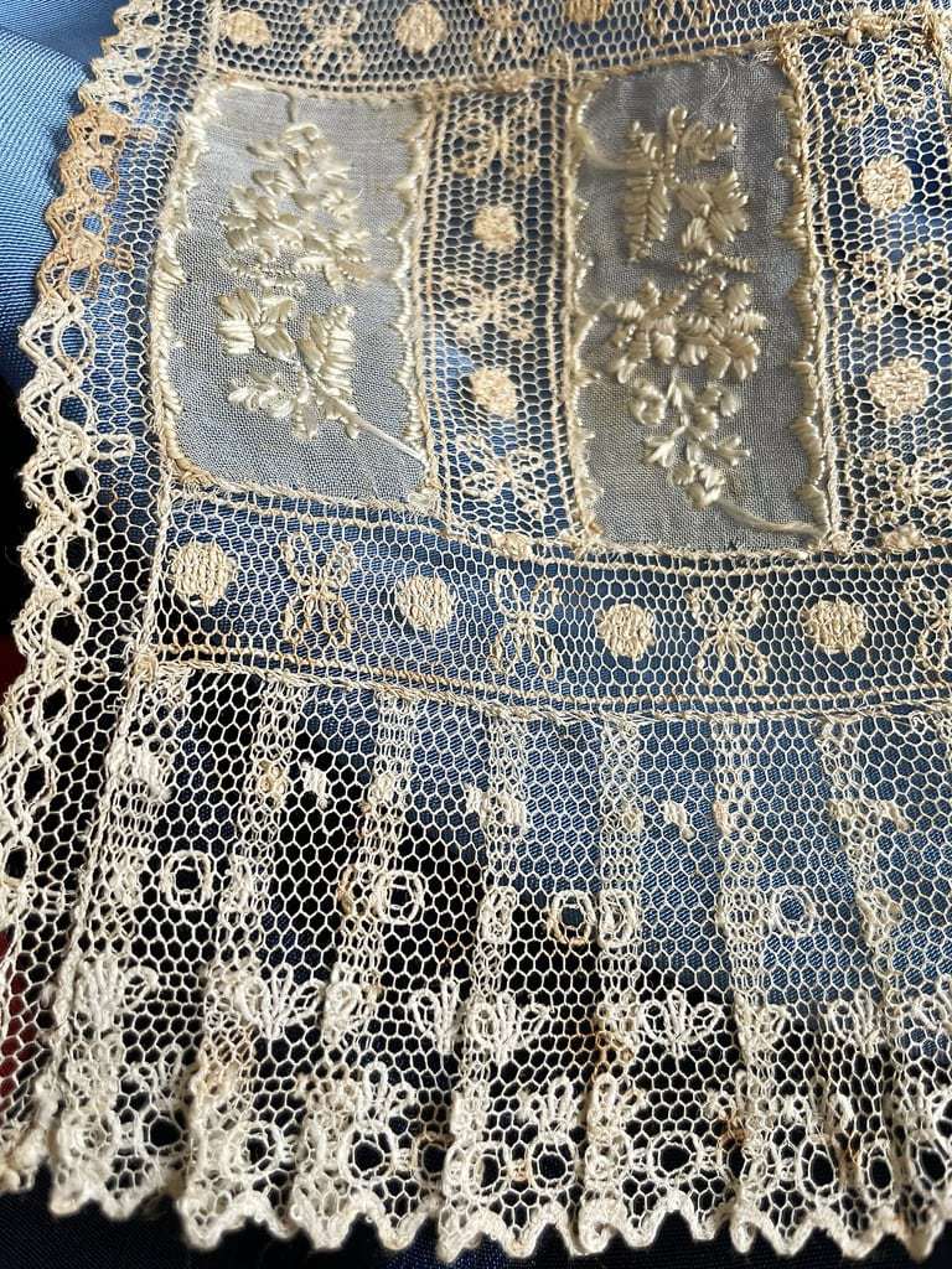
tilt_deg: -68.3
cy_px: 634
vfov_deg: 67.3
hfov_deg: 53.1
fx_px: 953
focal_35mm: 26
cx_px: 476
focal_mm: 4.2
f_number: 1.6
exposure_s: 1/50
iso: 80
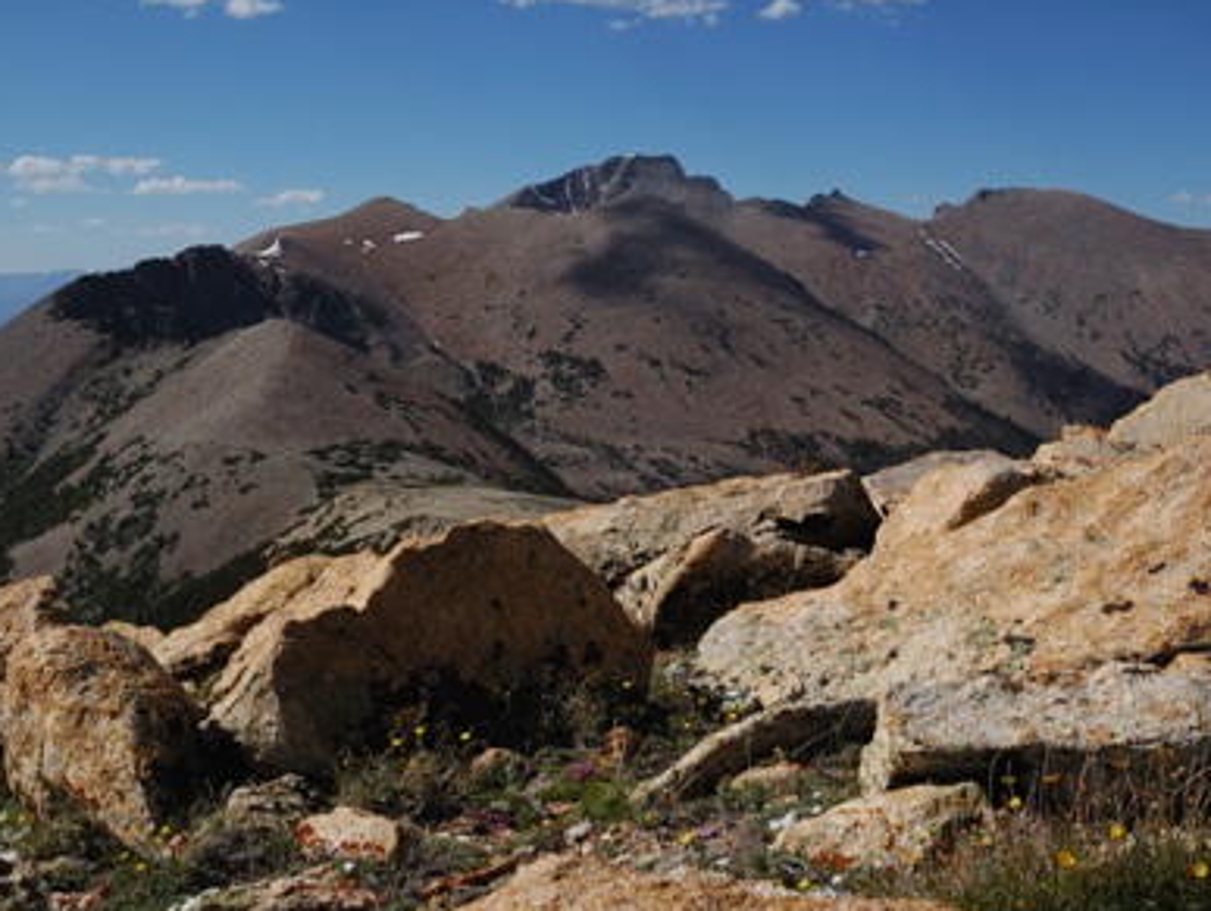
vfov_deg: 36.0
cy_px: 460
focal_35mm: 40
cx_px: 635
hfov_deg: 46.7
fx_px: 1401
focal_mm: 24
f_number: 16
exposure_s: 1/250
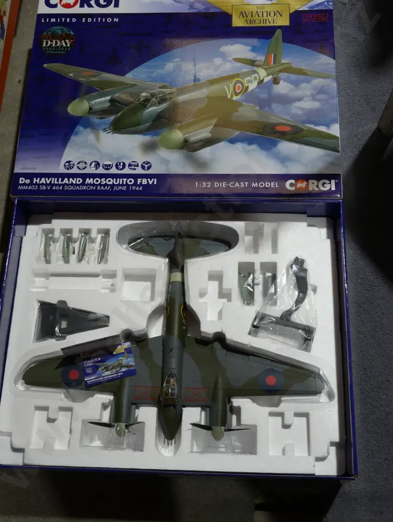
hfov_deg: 31.6
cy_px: 248
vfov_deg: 41.2
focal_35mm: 46
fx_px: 695
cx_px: 190
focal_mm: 20
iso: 200
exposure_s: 1/60
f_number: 4.4
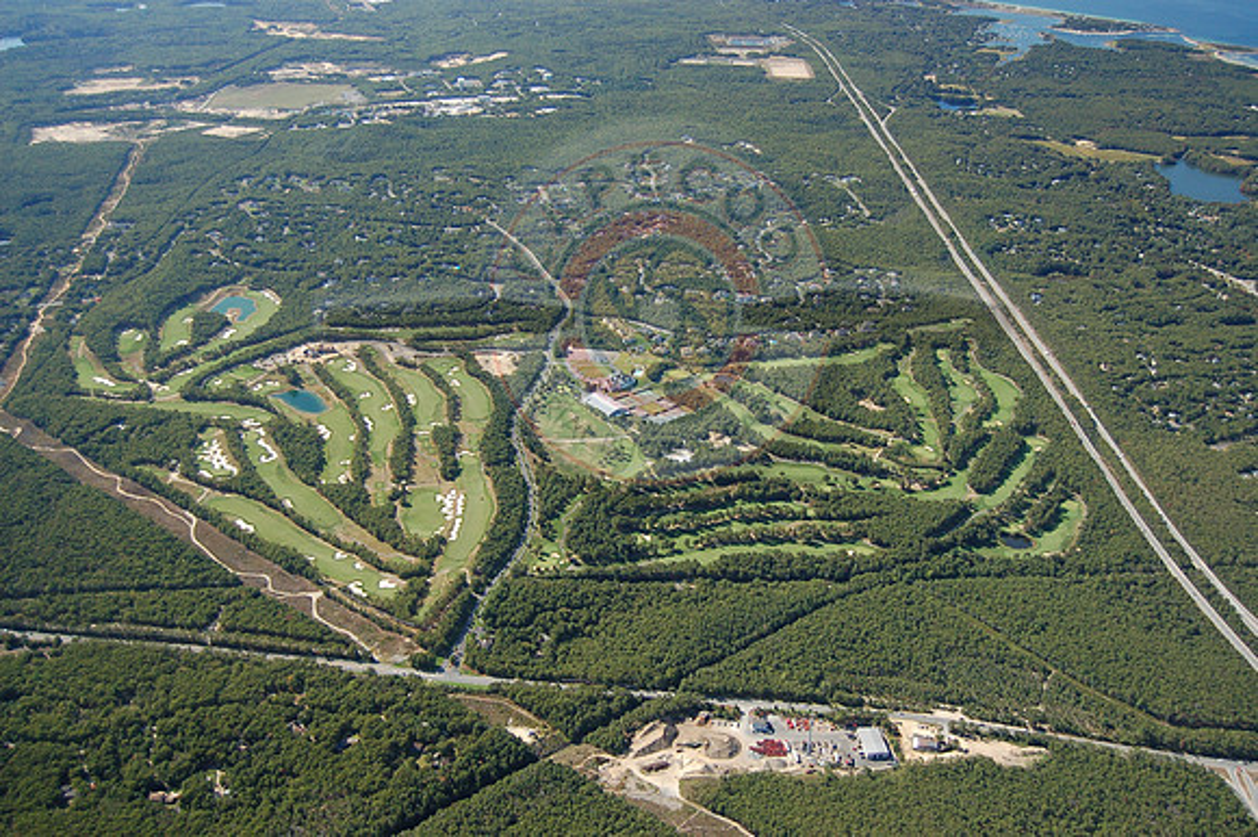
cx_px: 629
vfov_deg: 38.3
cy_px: 418
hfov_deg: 55.1
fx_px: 1205
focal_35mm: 34
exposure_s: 1/500
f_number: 3.8
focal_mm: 23
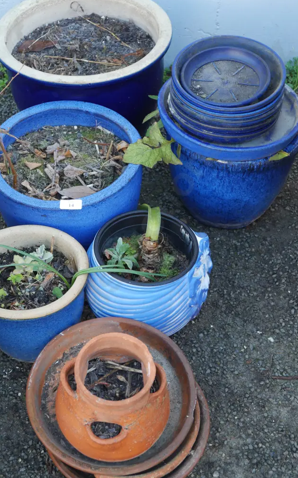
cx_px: 140
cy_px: 241
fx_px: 702
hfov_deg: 24.0
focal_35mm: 54
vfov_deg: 37.5
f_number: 5.3
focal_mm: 25
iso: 500
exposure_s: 1/60
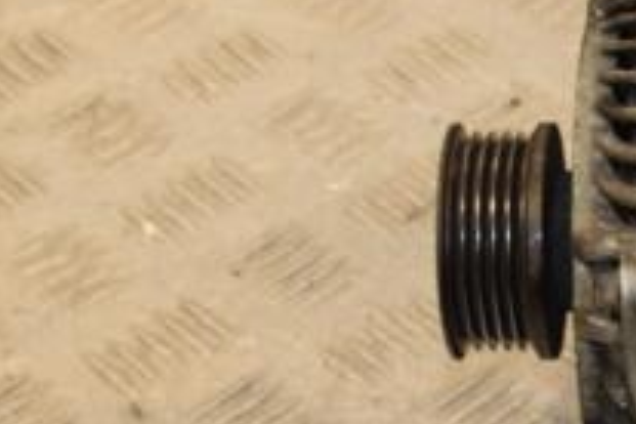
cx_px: 793
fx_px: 3074
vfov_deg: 7.9
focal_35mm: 174
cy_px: 280
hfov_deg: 11.5
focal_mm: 40
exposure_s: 1/200
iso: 800
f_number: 7.1
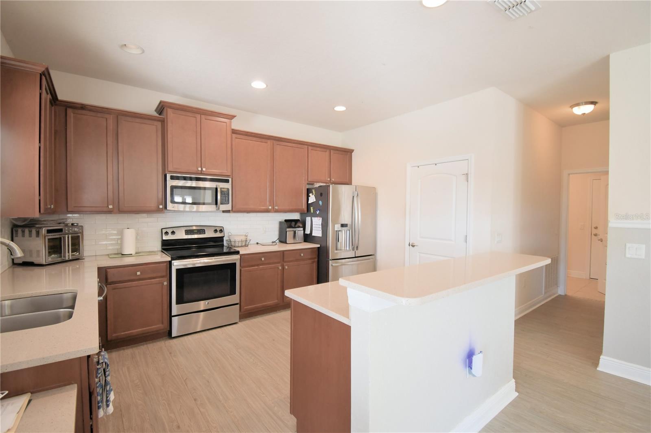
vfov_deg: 77.3
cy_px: 216
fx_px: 271
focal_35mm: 15
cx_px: 326
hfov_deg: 100.4
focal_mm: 10
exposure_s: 1/30
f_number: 4.5
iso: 400
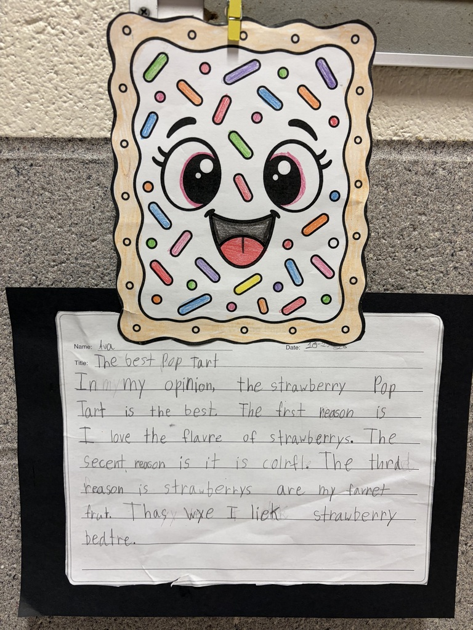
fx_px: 474
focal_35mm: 26
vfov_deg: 67.3
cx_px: 236
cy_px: 315
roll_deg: +1.1
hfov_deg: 53.1
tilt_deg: -10.5
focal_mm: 5.96
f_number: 1.6
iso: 125
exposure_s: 1/60
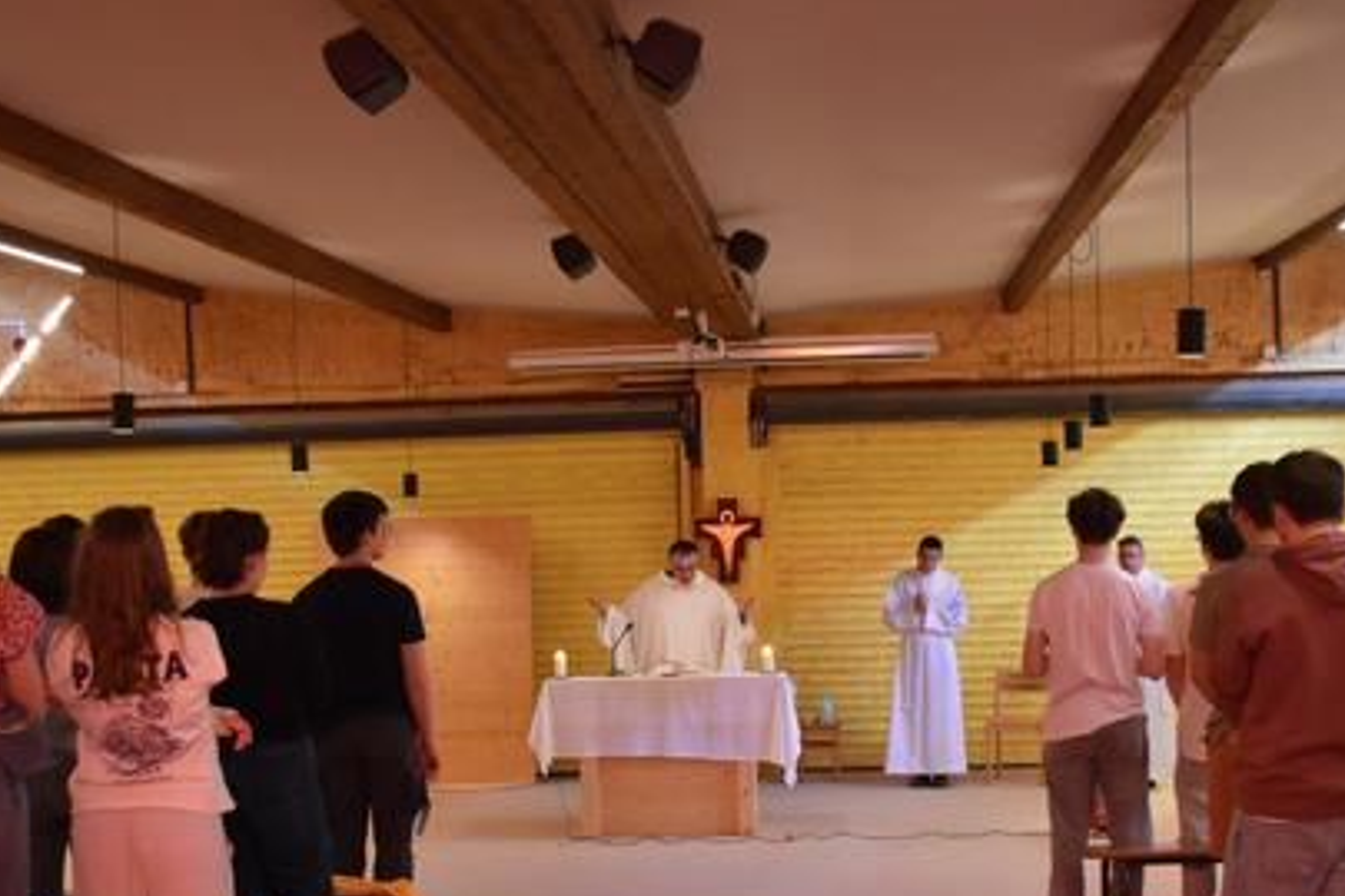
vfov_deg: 23.6
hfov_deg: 35.0
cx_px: 711
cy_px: 655
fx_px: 2129
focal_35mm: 57
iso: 3200
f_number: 3.5
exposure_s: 1/60
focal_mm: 22
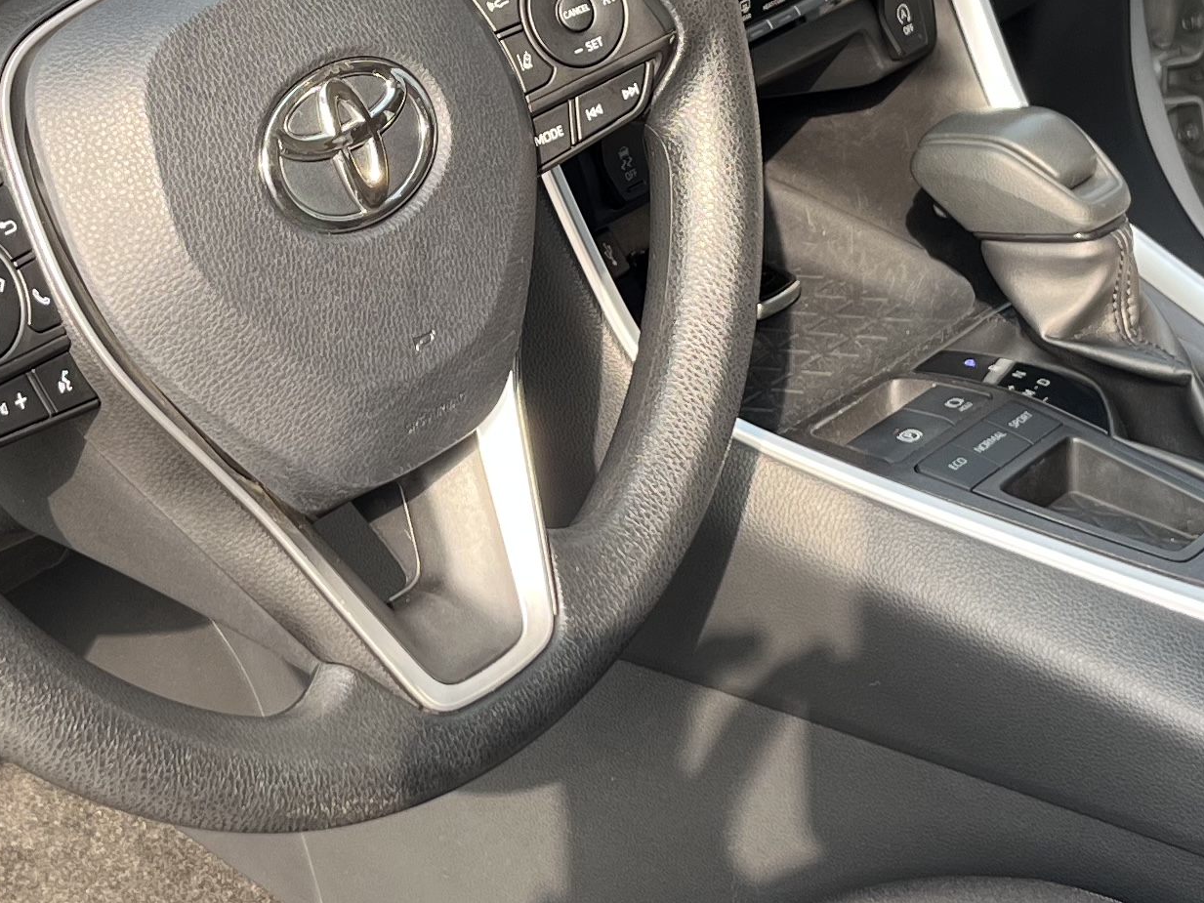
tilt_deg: -28.3
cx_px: 426
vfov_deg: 17.3
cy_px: 318
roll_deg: -0.1
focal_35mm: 85
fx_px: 2957
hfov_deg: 22.9
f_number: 1.6
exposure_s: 1/222
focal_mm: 5.1
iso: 40
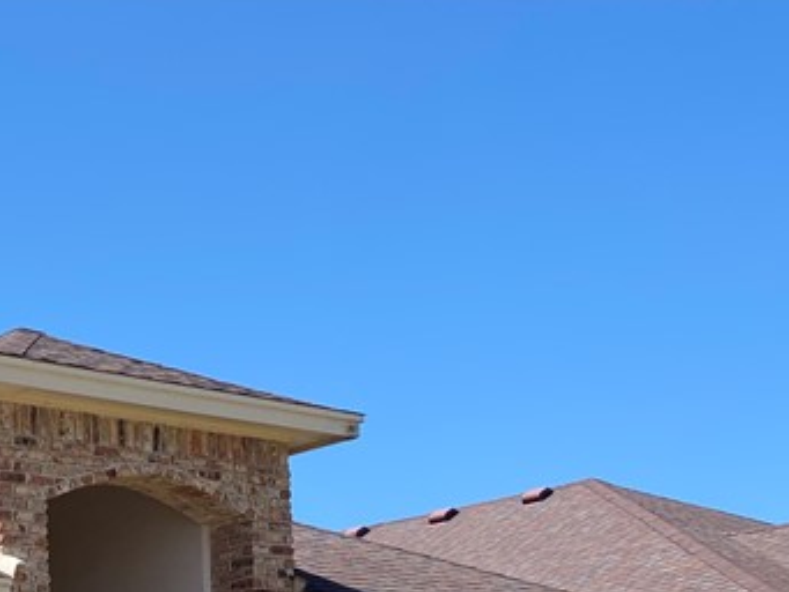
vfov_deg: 17.2
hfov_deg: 22.5
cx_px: -224
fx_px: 1778
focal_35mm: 78
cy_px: 863
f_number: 1.8
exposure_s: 1/3125
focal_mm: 4.25
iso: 32
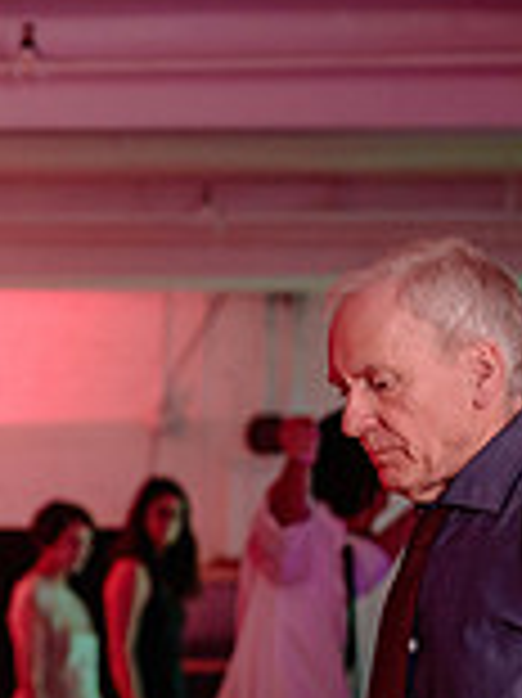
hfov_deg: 6.1
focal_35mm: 238
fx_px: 4792
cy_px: 681
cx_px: -434
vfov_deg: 8.3
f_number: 3.5
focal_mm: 55
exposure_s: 1/125
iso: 1000
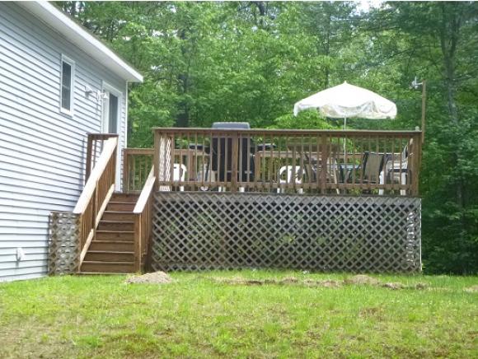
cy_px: 180
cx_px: 239
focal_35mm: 85
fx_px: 1175
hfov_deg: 23.0
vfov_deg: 17.4
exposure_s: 1/100
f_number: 5.7
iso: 320
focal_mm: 15.3
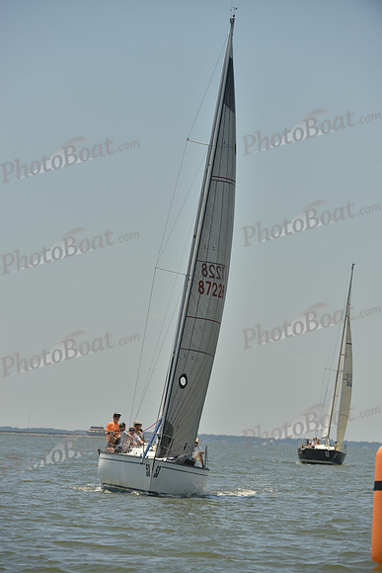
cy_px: 286
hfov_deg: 6.9
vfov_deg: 10.3
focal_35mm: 200
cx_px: 191
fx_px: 3181
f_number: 5.6
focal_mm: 200
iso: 200
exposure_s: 1/1600
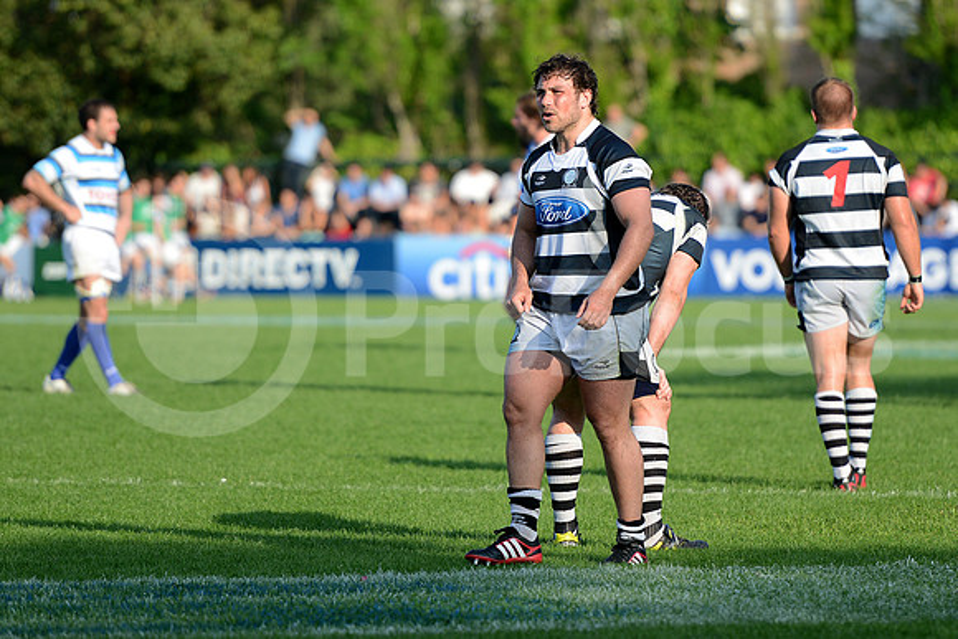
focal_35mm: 195
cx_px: 479
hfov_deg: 10.5
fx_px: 5190
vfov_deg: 7.0
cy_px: 320
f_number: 2.8
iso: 250
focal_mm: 195
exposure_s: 1/1250
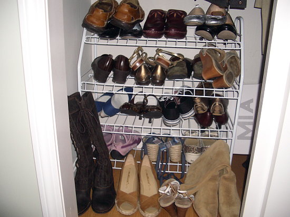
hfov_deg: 52.6
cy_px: 108
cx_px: 145
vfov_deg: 40.7
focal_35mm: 35
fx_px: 293
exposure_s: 1/60
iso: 100
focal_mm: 5.8
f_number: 2.6
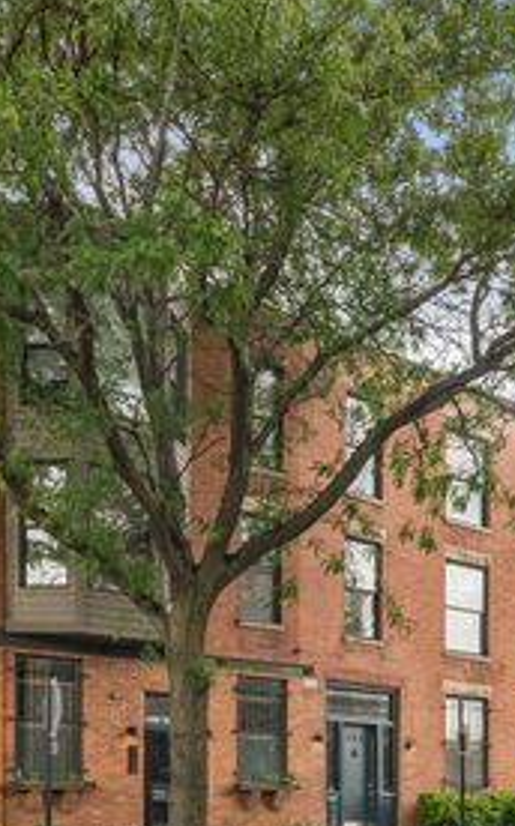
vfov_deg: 52.5
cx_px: 350
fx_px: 833
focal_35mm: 37
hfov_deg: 34.0
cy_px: 485
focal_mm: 20
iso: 200
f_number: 8
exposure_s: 1/50
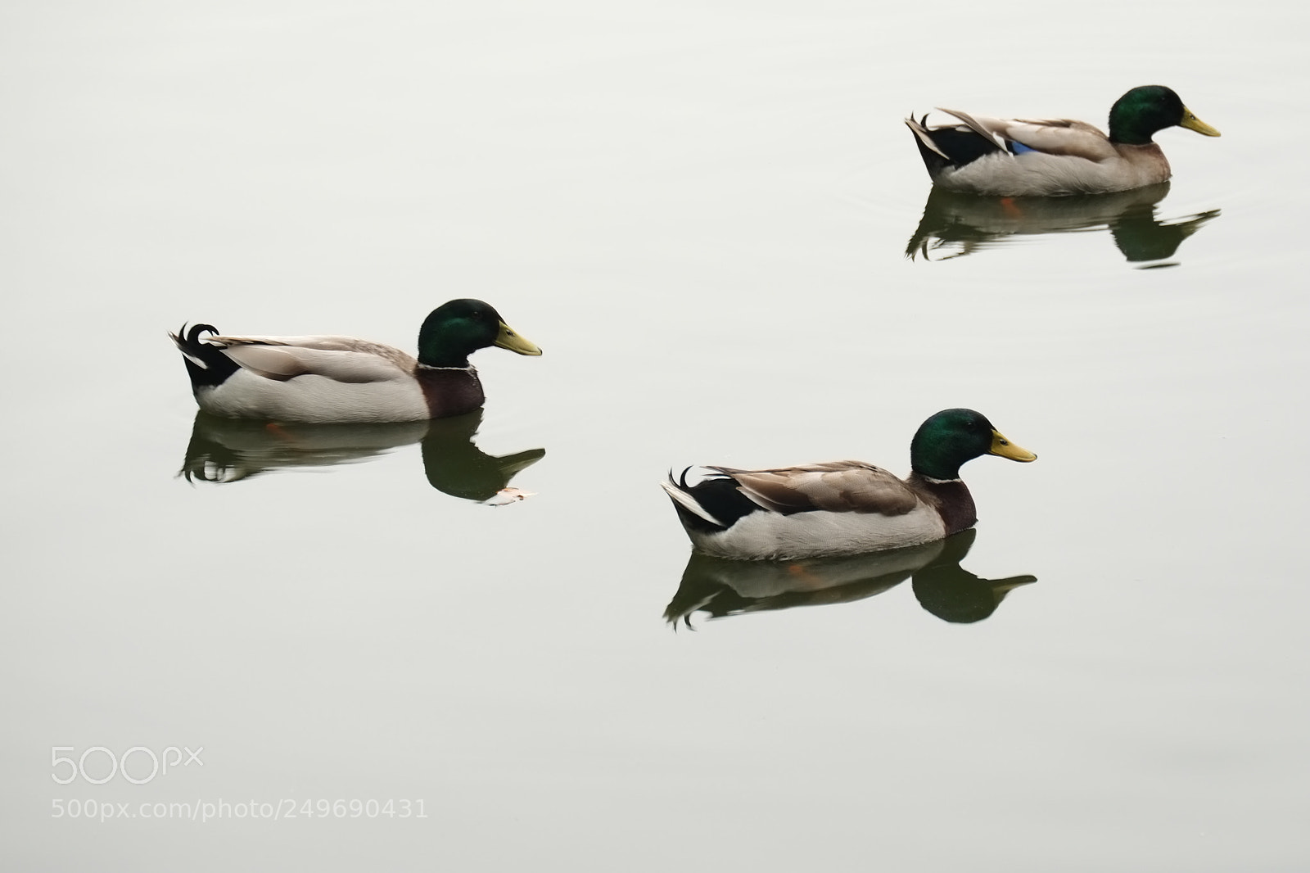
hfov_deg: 10.7
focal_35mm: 192
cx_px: 655
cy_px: 436
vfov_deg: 7.2
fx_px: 6985
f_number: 6.4
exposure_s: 1/15
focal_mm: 127.9
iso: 200
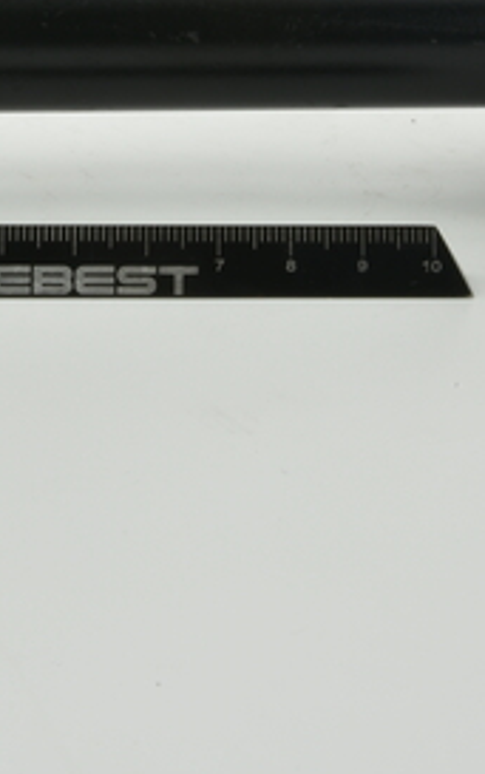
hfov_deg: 8.1
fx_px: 3400
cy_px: 159
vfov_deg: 12.9
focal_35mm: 161
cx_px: 77
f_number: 36
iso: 64
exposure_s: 1/2.5
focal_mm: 60
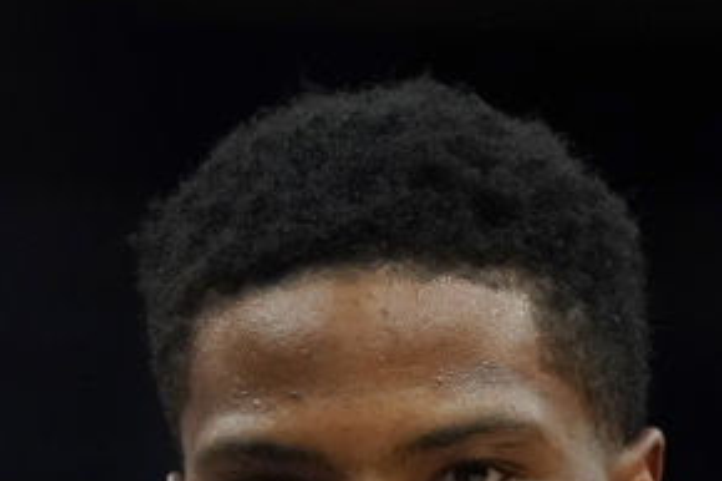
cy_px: 604
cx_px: 535
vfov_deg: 1.0
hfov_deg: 1.5
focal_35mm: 1413
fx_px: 28321
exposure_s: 1/1000
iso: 6400
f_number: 5.6
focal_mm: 400
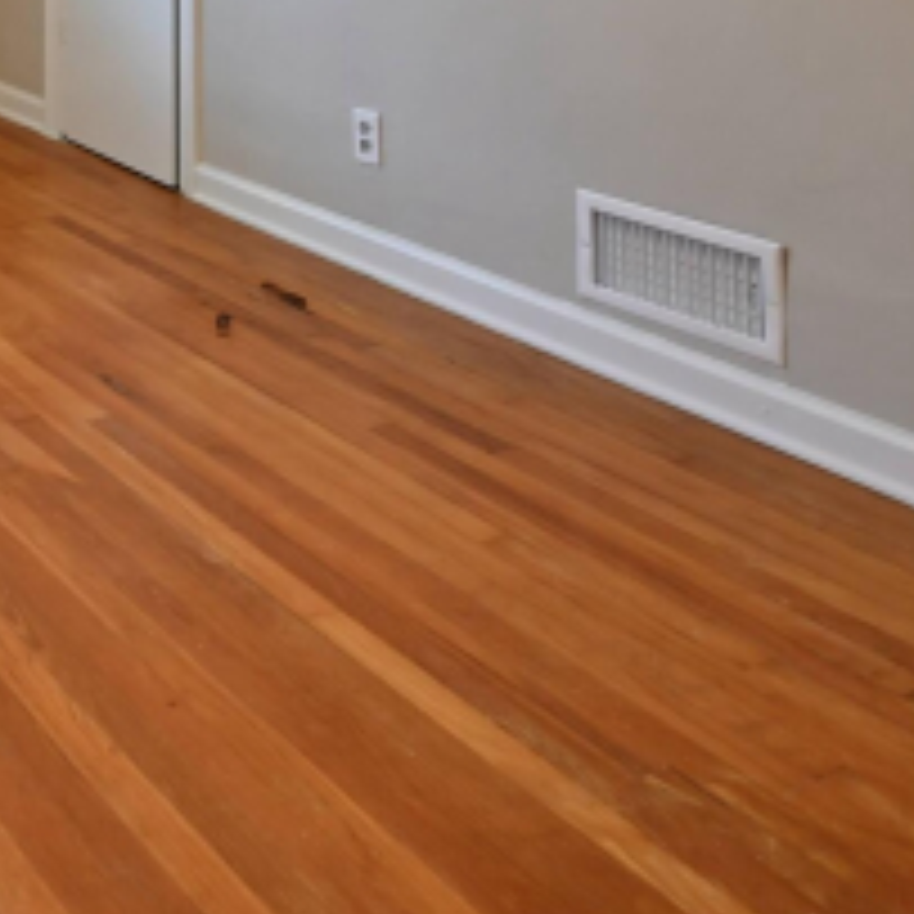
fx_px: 1314
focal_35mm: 44
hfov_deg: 31.8
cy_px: -203
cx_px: -191
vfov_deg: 31.6
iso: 1100
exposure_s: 1/30
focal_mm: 14
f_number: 5
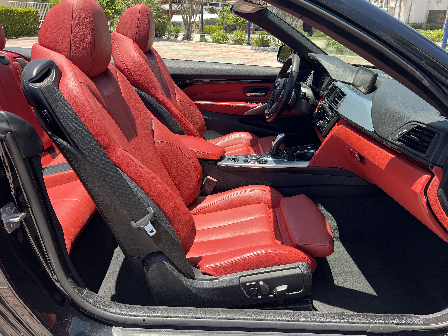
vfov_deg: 53.1
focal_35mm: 26
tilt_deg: -22.7
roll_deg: +0.0
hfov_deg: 67.3
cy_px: 168
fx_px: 336
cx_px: 224
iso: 50
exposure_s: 1/965
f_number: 1.5
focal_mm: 5.7
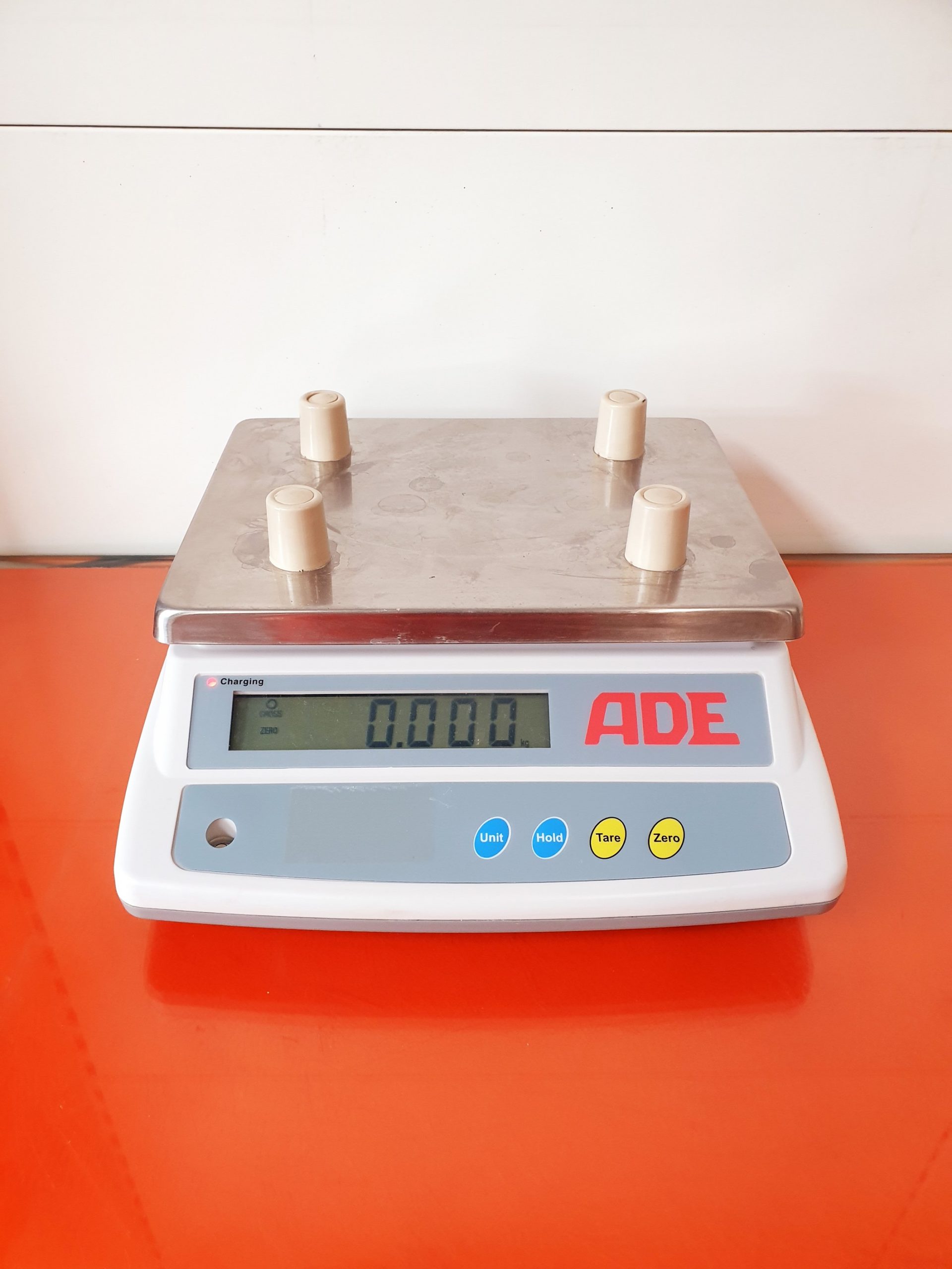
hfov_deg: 53.1
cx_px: 476
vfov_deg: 67.3
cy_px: 634
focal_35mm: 26
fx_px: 953
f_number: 2.4
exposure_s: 1/50
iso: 200
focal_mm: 4.3
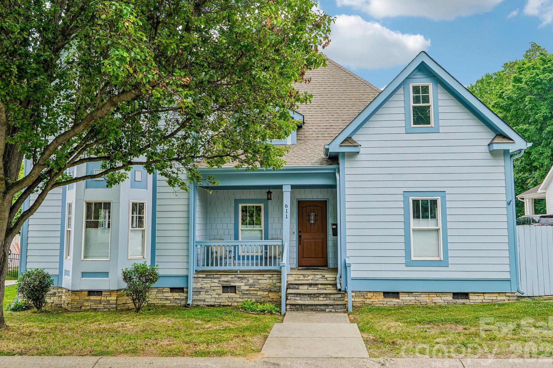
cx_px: 283
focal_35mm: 30
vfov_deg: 44.2
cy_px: 182
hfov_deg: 62.7
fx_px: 453
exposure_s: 1/30
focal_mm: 19
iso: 125
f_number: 8
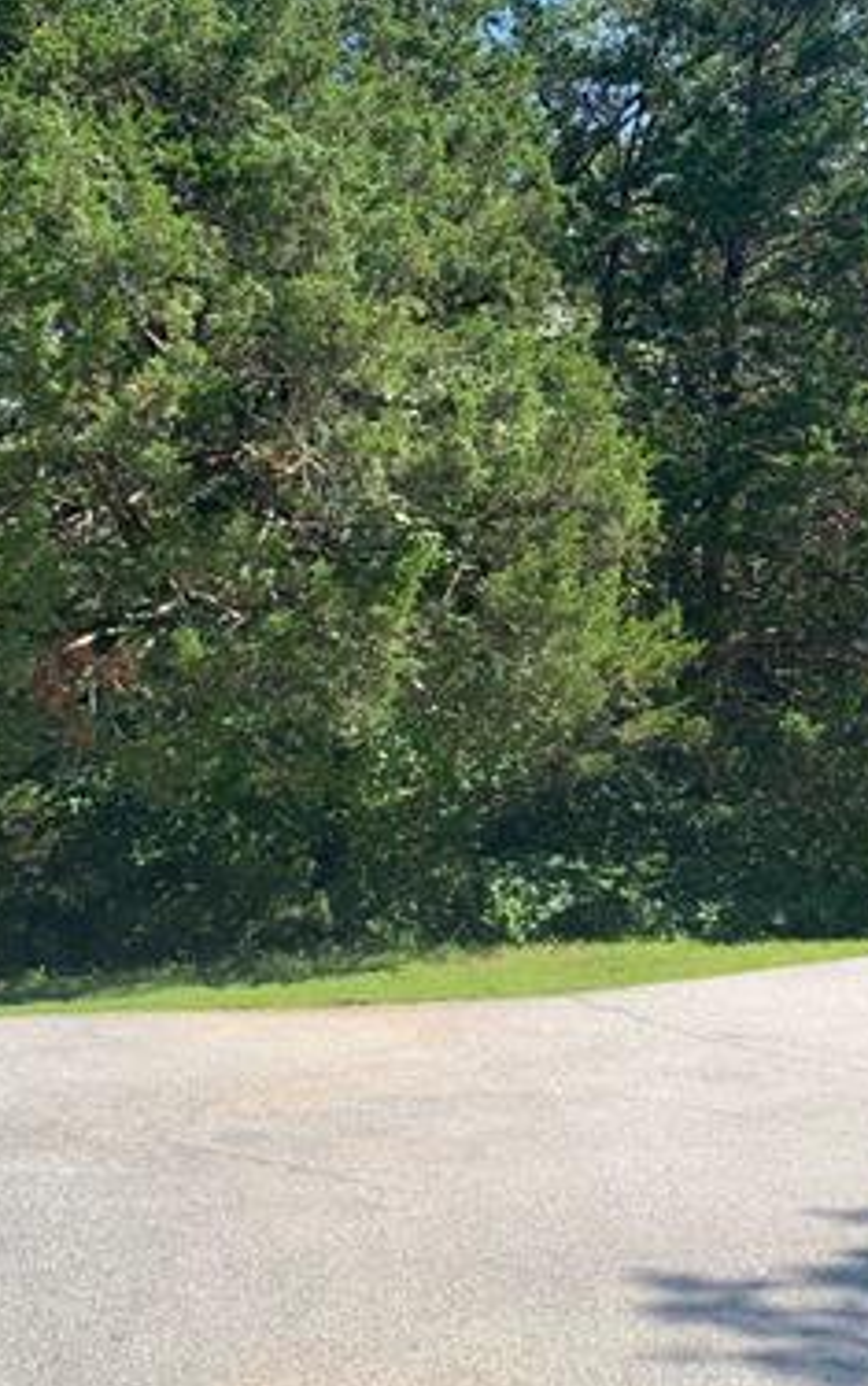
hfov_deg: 27.3
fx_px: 1776
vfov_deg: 42.5
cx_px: 565
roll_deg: +0.0
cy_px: 569
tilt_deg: +1.2
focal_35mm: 47
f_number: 1.8
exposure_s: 1/1235
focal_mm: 4.25
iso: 25
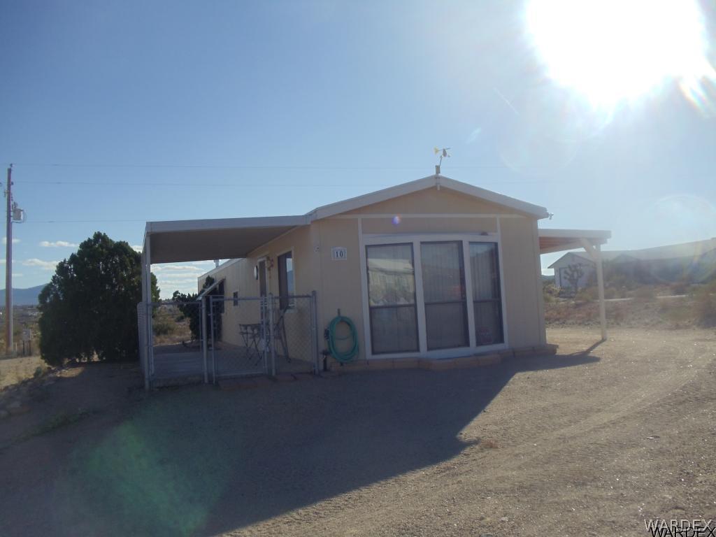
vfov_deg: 32.9
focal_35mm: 44
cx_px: 358
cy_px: 268
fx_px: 910
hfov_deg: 42.9
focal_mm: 6
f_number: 7.1
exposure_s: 1/400
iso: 80
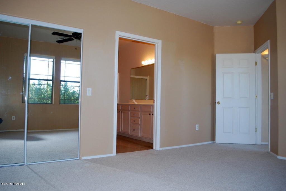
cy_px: 96
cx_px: 143
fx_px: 215
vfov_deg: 48.0
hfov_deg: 67.3
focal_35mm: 27
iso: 200
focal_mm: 18
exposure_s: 1/60
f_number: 3.5
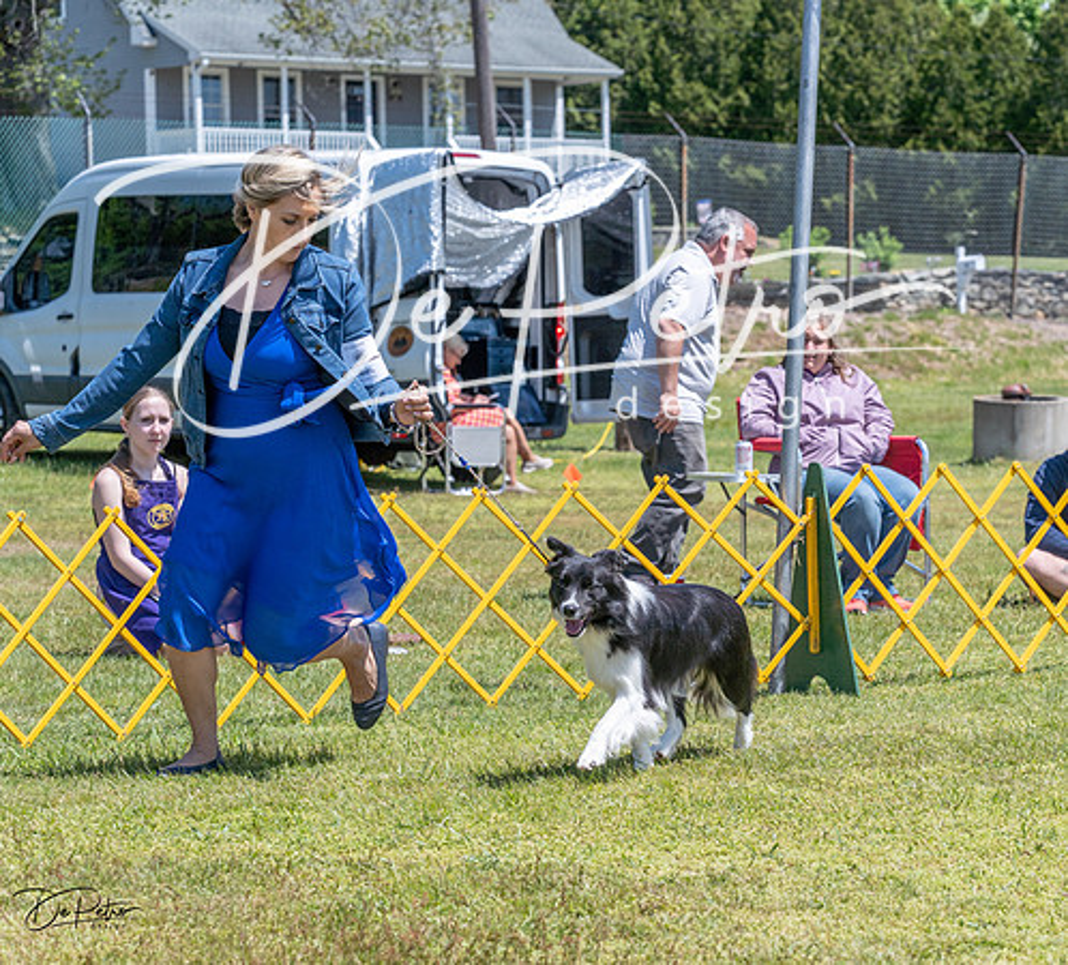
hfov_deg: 14.5
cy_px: 482
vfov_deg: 13.2
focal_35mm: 126
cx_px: 724
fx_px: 4182
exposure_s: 1/1600
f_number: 7.1
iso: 500
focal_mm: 104
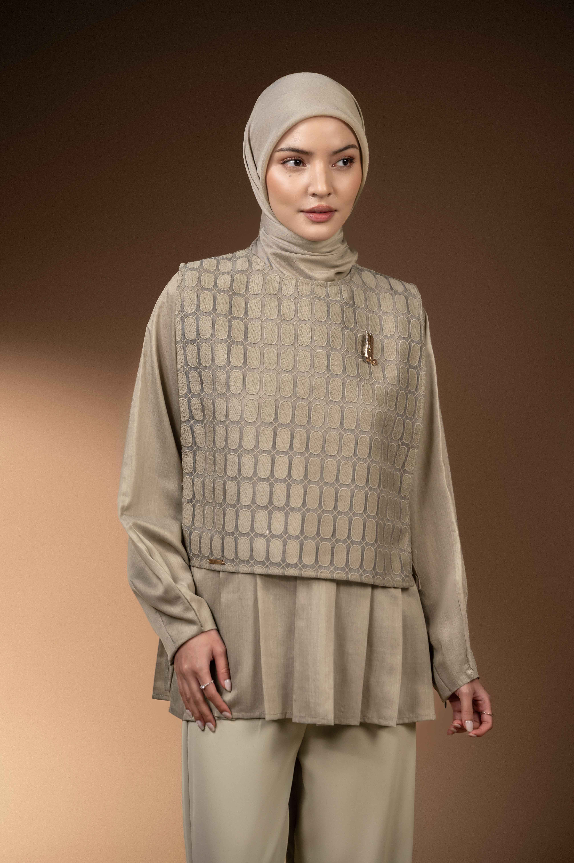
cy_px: 432
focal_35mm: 70
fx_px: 1676
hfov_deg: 19.4
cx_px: 287
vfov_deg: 28.9
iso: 400
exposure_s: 1/160
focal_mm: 70
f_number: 5
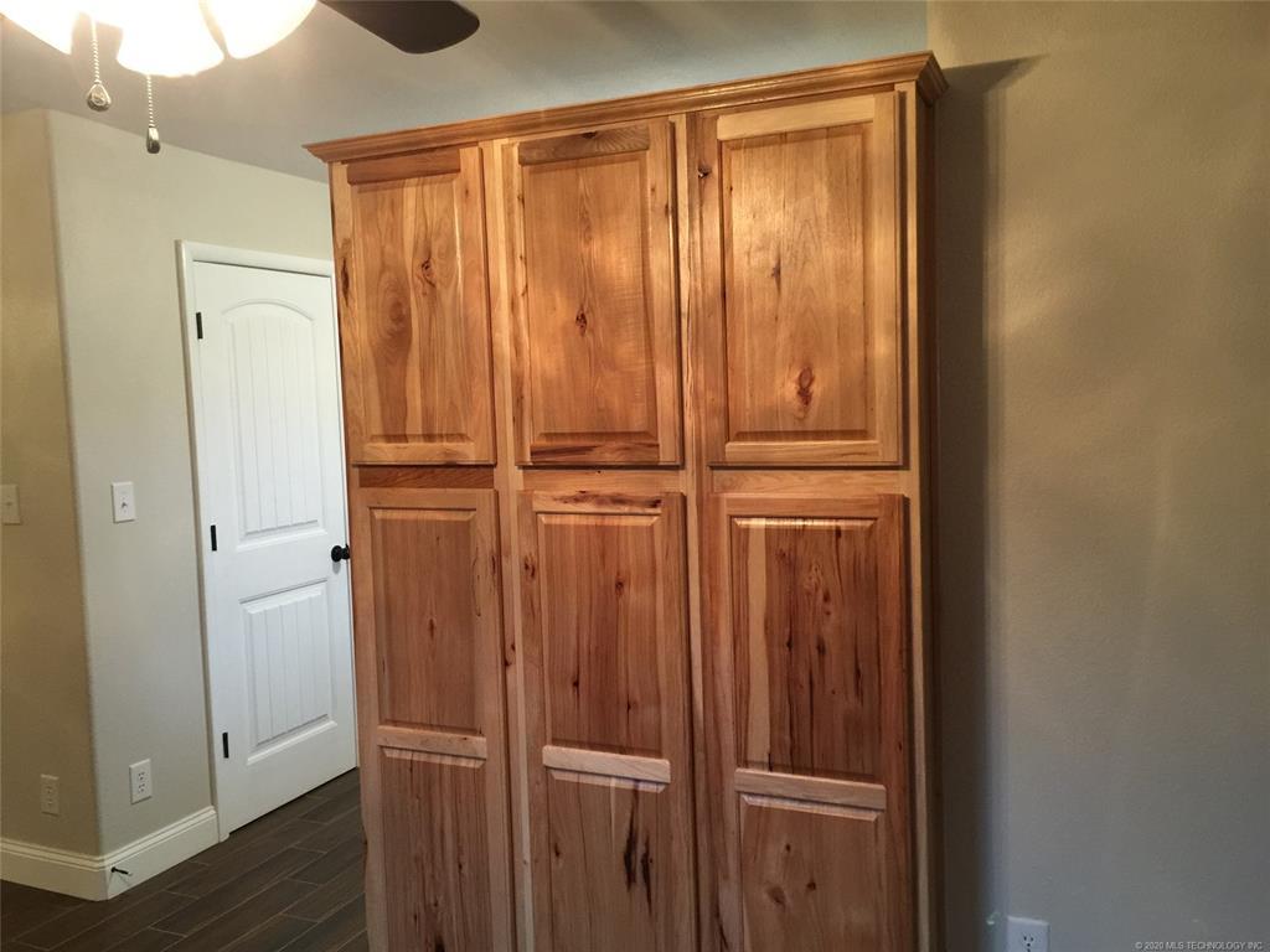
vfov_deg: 48.2
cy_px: 476
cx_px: 635
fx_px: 1064
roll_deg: +1.4
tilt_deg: -4.0
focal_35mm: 29
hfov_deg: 61.7
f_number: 2.2
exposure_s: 1/15
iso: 125
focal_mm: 4.15
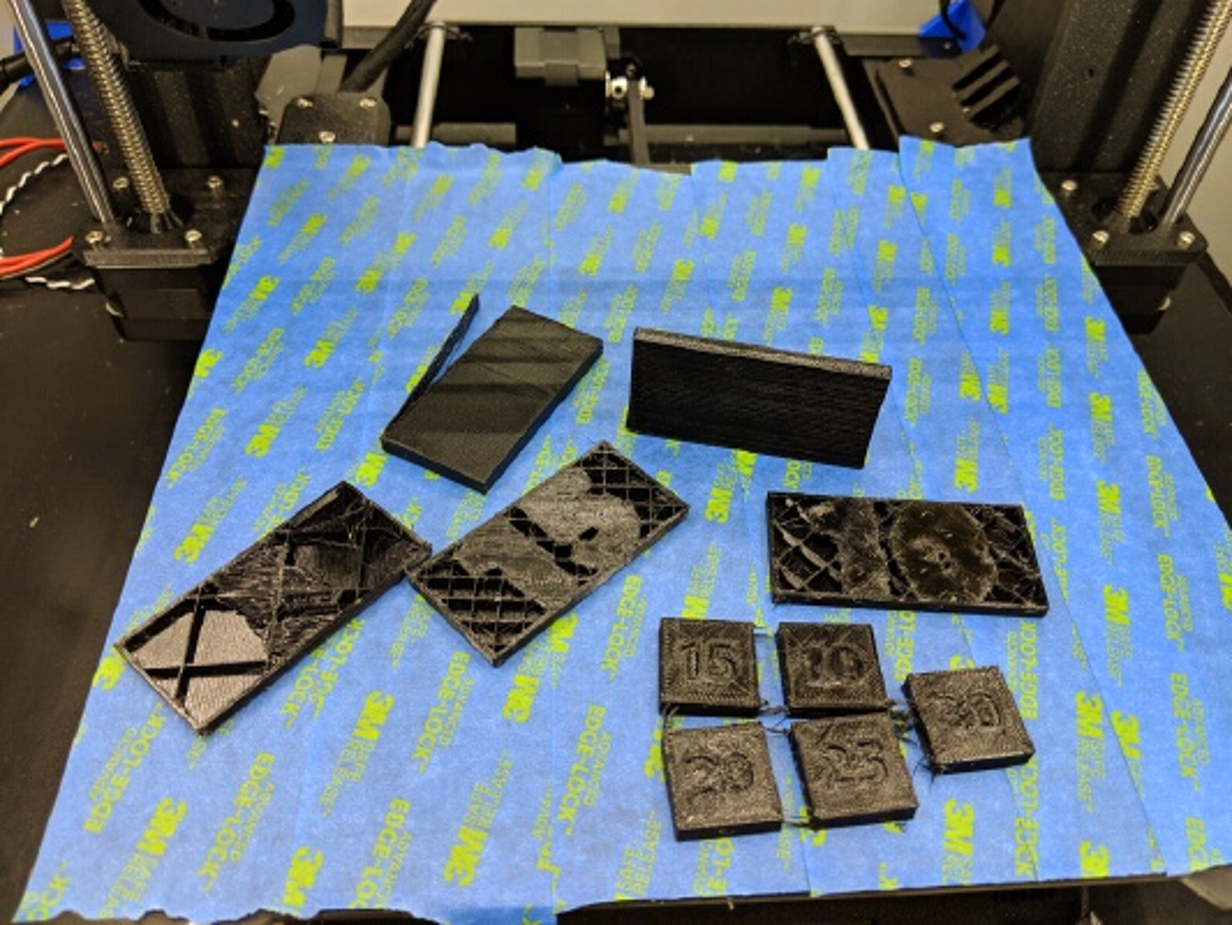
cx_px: 616
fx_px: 961
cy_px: 462
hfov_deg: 65.3
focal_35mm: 27
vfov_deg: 51.4
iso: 217
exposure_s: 1/120
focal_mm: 4.44
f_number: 1.8
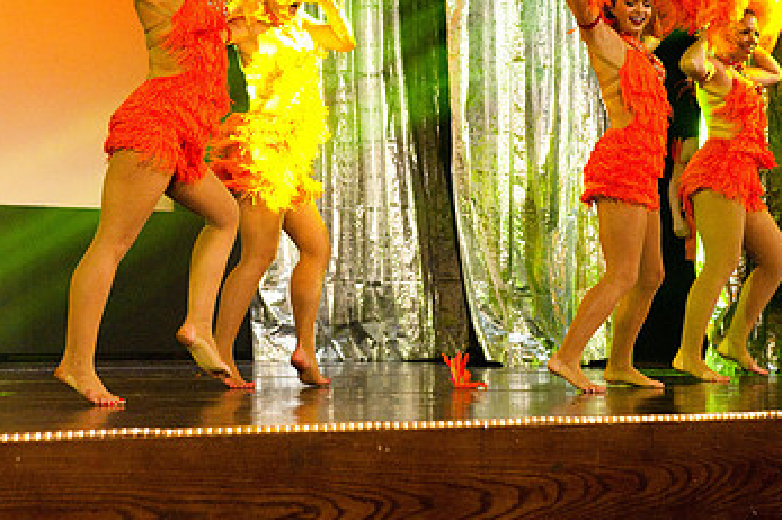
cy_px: 92
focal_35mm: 117
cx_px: 261
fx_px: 2540
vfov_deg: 11.7
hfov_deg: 17.5
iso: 3200
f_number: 5.6
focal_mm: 70
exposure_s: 1/200
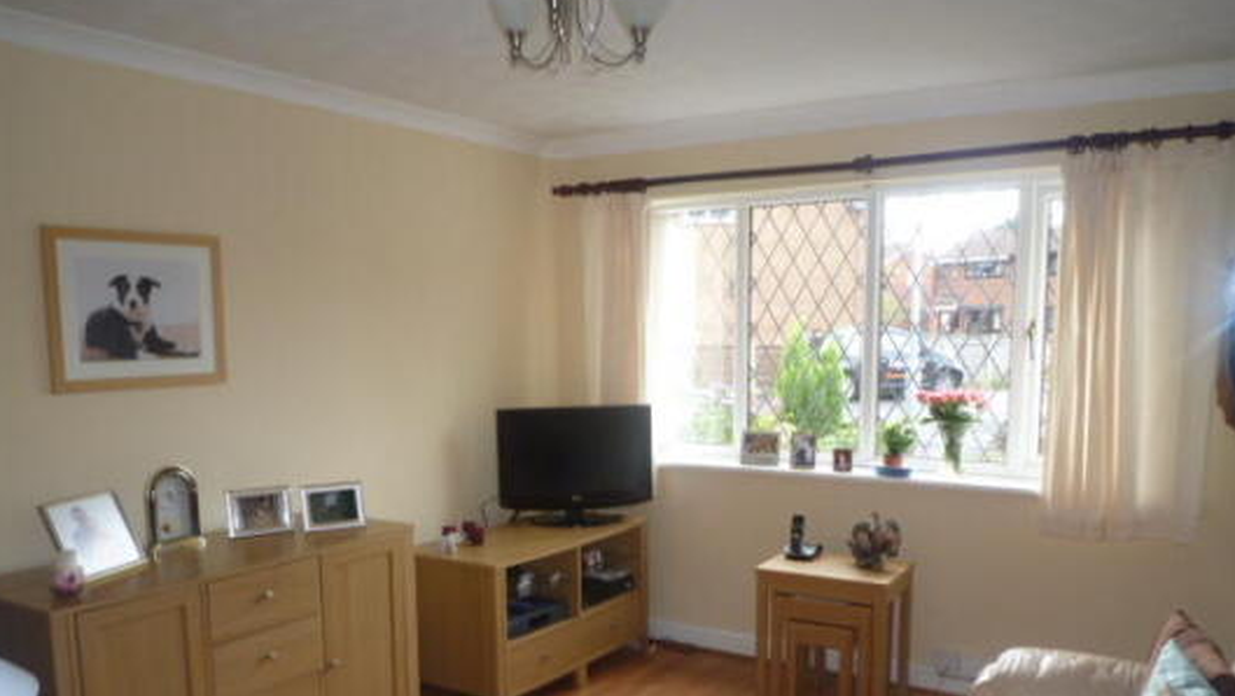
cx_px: 618
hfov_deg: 64.3
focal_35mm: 30
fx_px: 983
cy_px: 478
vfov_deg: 38.4
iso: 100
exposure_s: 1/50
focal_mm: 4.4
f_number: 2.8
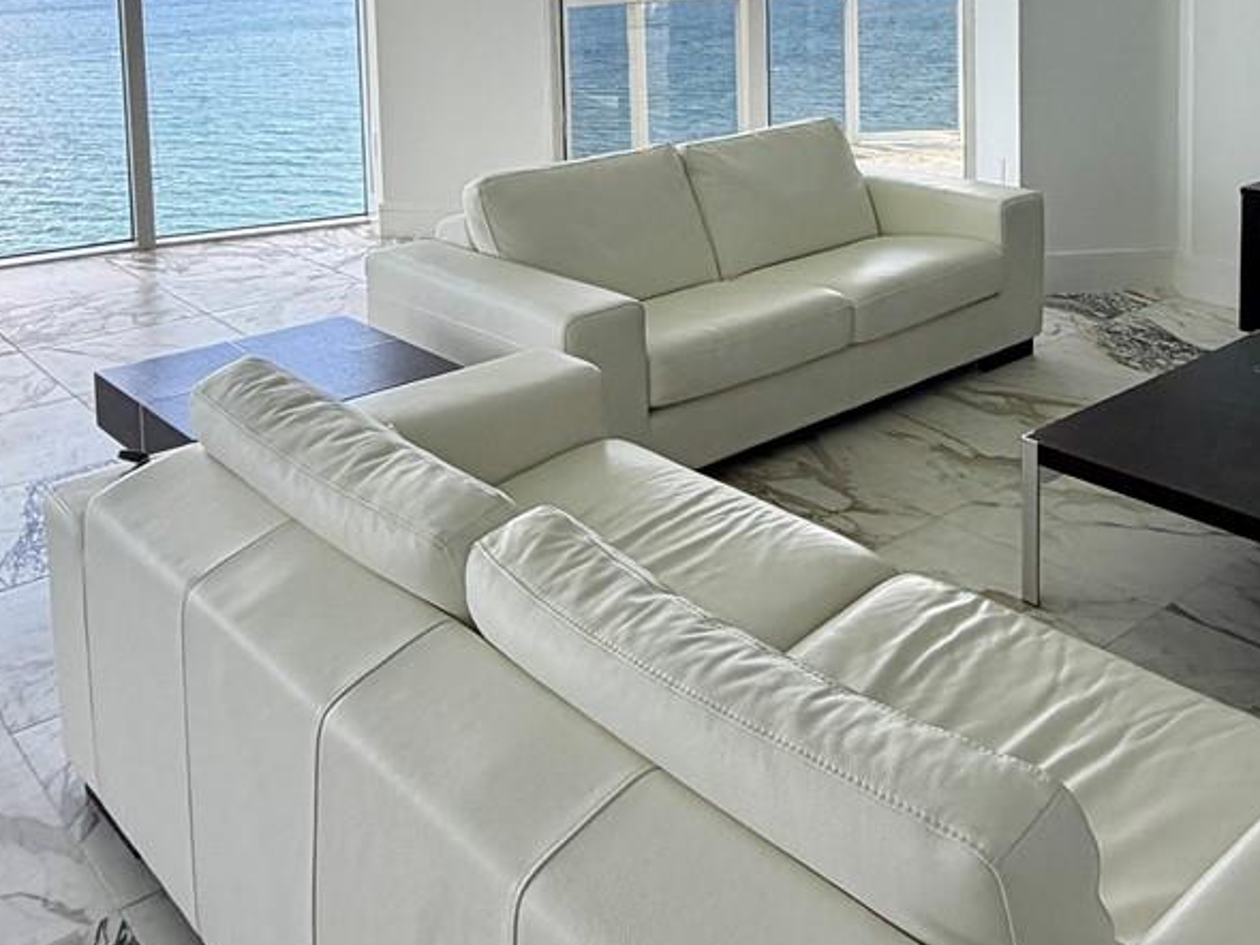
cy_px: 36
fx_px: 1383
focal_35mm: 38
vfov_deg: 34.8
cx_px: 824
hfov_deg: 48.3
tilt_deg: -4.1
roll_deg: +1.3
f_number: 2.2
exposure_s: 1/203
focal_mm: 2.22
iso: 40
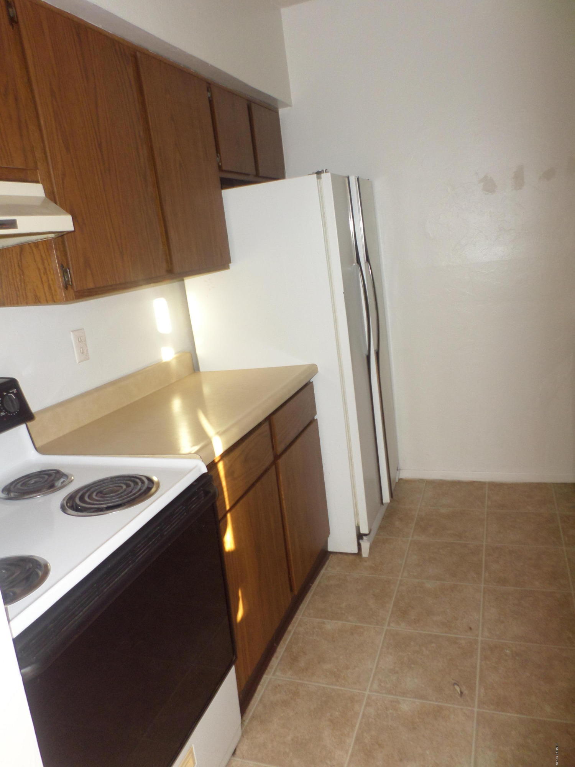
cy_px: 384
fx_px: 554
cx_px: 288
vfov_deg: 69.4
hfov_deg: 54.9
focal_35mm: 25
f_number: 2.5
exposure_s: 1/30
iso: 120
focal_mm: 4.5
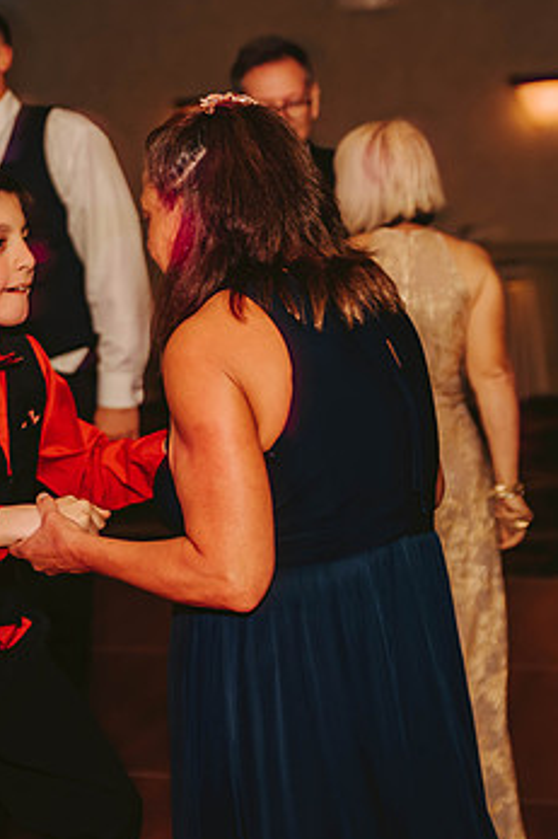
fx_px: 2141
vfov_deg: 22.2
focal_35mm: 92
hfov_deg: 14.7
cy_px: 434
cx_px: 75
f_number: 2.8
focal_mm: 55
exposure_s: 1/60
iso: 500
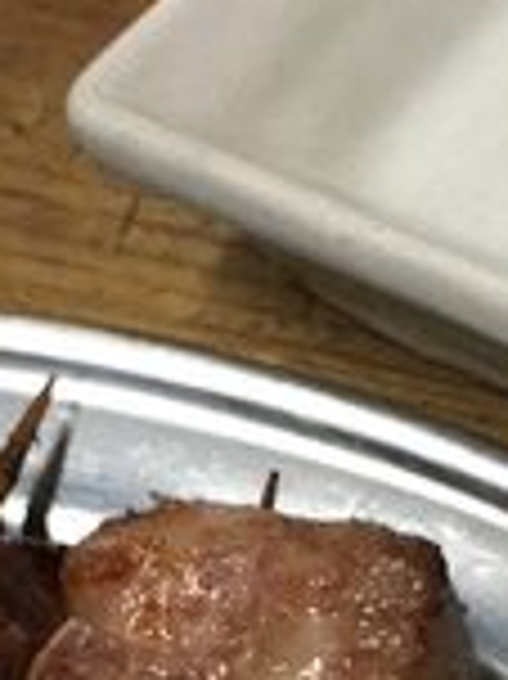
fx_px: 2410
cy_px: 977
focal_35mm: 123
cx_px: 139
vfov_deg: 15.0
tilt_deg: -57.9
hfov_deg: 12.0
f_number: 2.2
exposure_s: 1/30
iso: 160
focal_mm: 4.15
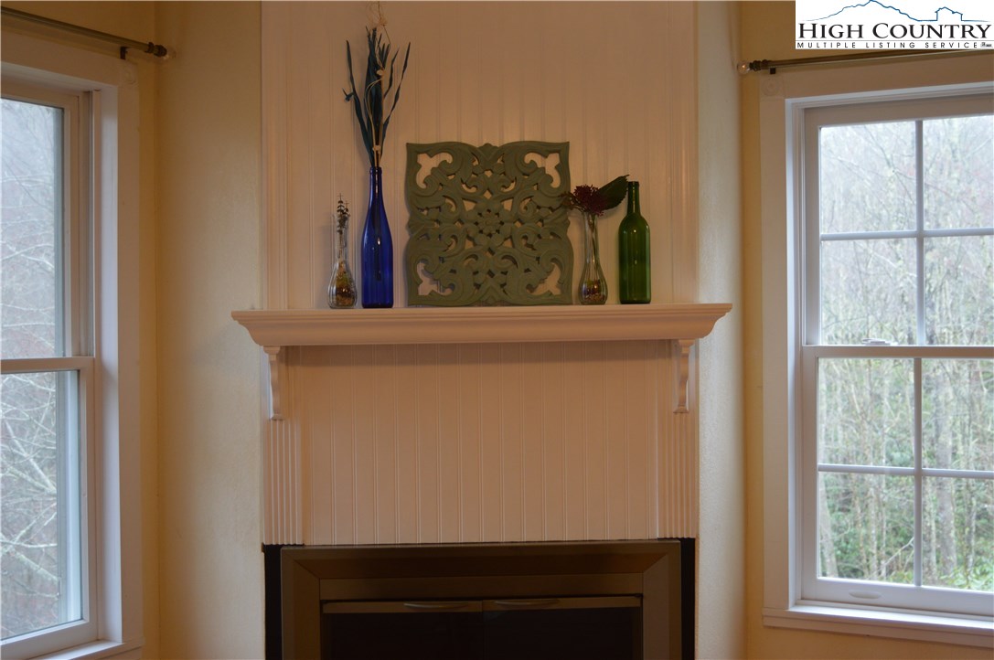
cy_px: 330
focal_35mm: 45
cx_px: 497
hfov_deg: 43.7
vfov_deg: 29.8
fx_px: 1241
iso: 500
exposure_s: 1/60
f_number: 4.2
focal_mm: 30
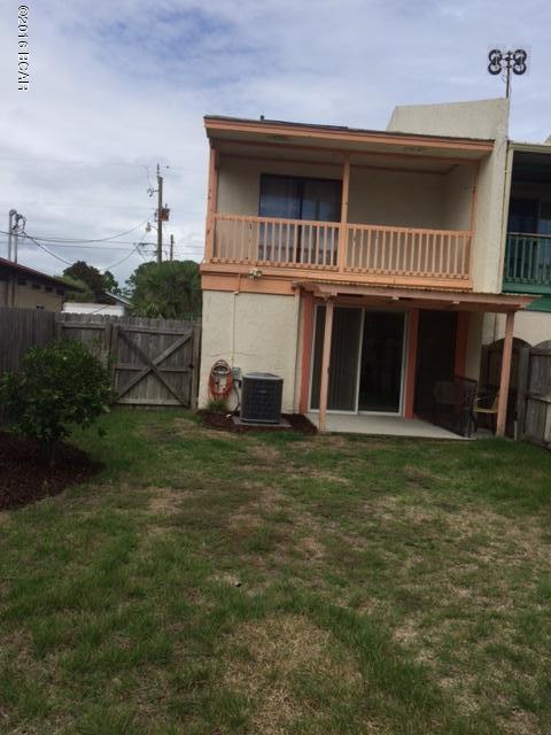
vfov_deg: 61.7
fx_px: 615
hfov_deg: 48.2
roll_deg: -1.9
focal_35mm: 29
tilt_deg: -3.2
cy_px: 368
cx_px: 276
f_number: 2.2
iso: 32
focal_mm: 4.15
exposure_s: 1/2564
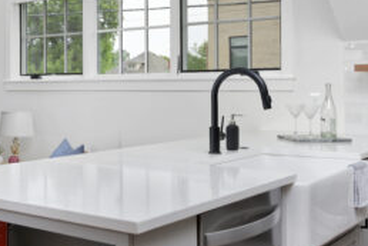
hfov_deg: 32.5
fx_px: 603
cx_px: 48
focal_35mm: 59
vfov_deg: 22.9
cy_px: 88
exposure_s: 1/200
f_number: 13
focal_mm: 19
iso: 800
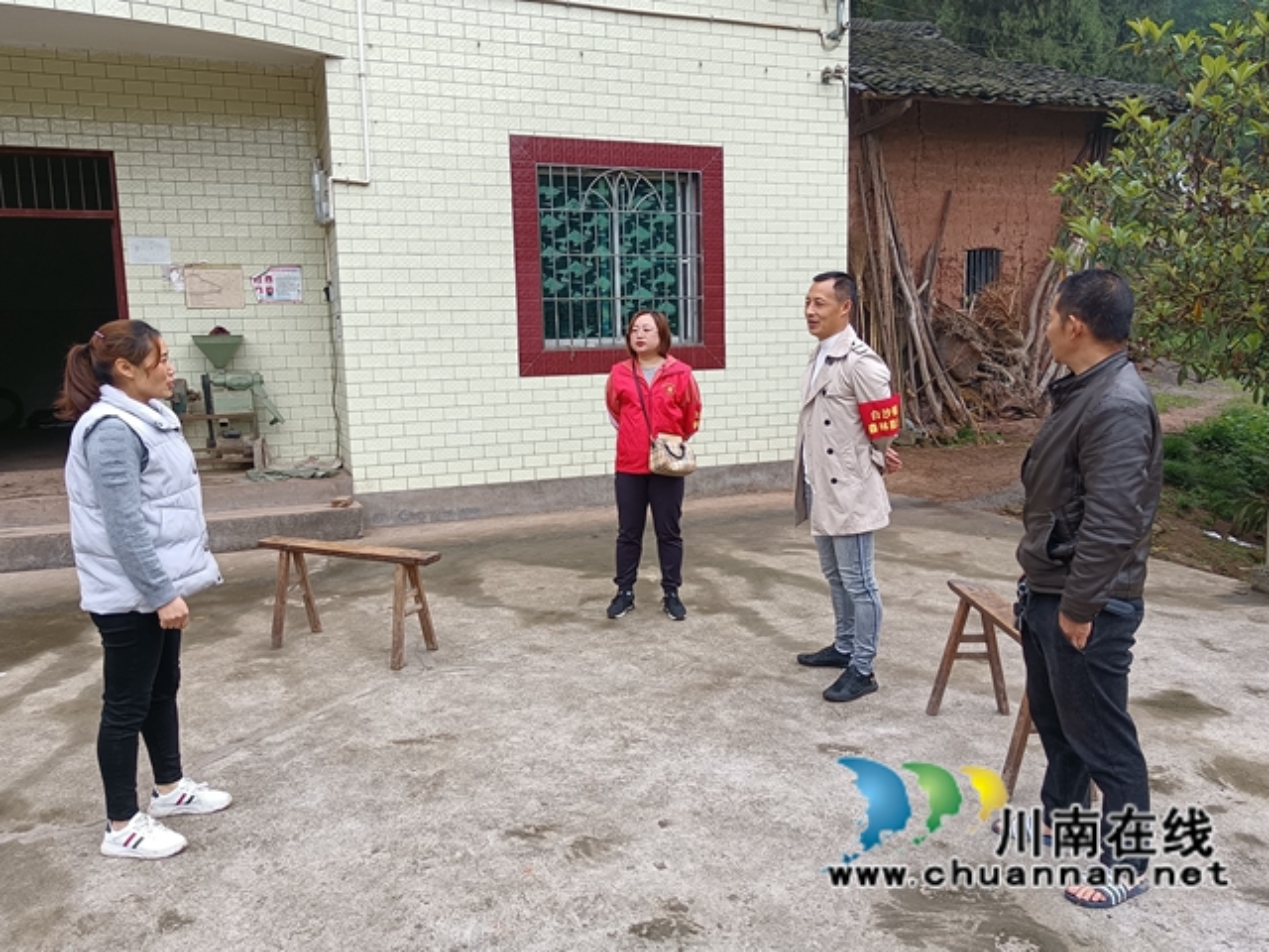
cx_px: 634
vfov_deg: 51.4
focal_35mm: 27
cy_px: 476
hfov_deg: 65.3
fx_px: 990
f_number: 1.9
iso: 111
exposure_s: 1/100
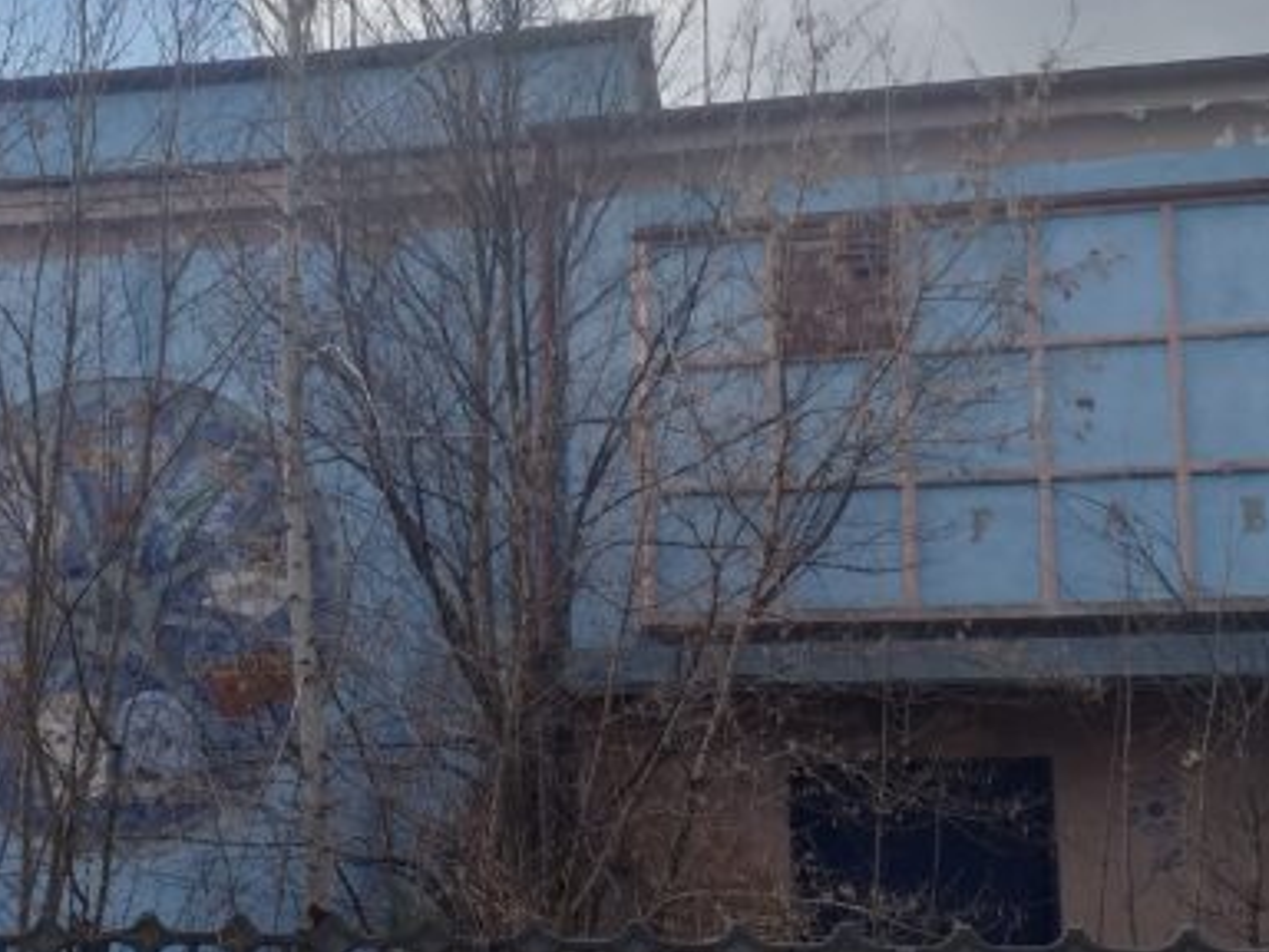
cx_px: 288
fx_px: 1980
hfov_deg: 34.6
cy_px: 545
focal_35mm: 54
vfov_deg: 27.0
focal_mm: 3.6
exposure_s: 1/1127
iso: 40
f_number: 1.9
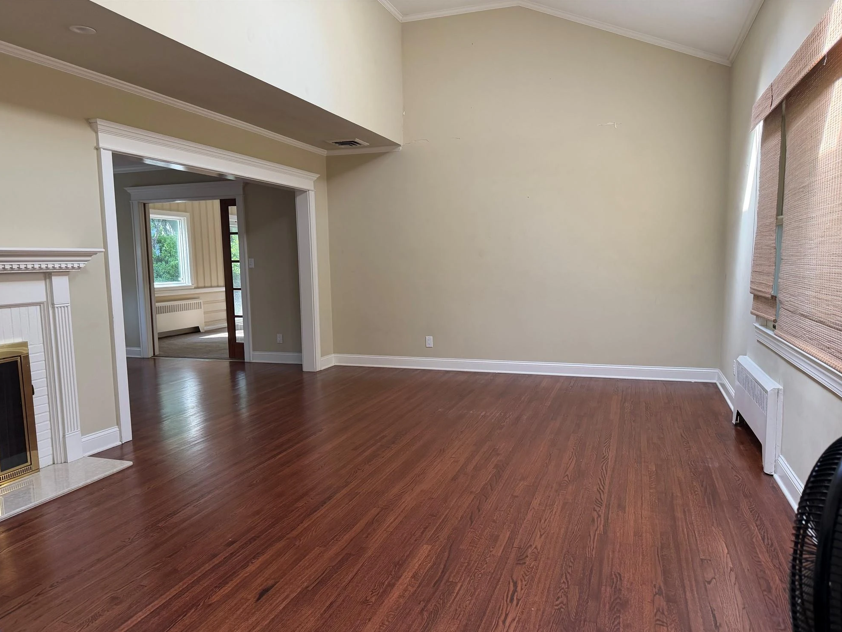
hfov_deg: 69.4
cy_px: 328
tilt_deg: -5.9
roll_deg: +0.6
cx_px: 416
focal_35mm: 25
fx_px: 608
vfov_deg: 54.9
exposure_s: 1/129
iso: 200
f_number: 1.78
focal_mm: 6.76
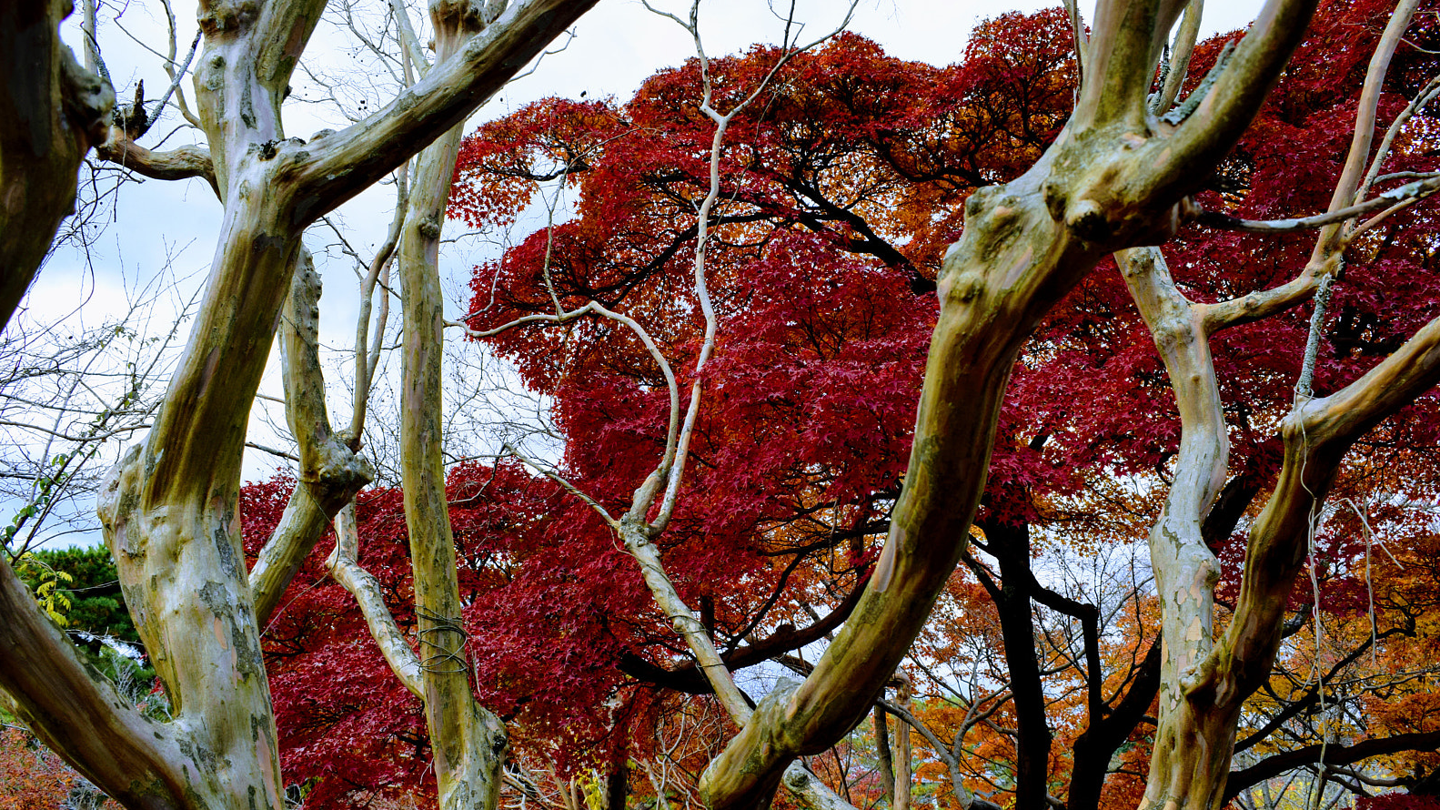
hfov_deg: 54.6
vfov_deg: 32.3
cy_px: 469
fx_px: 1395
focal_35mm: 37
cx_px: 725
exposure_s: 1/250
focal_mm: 23
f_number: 8
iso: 220
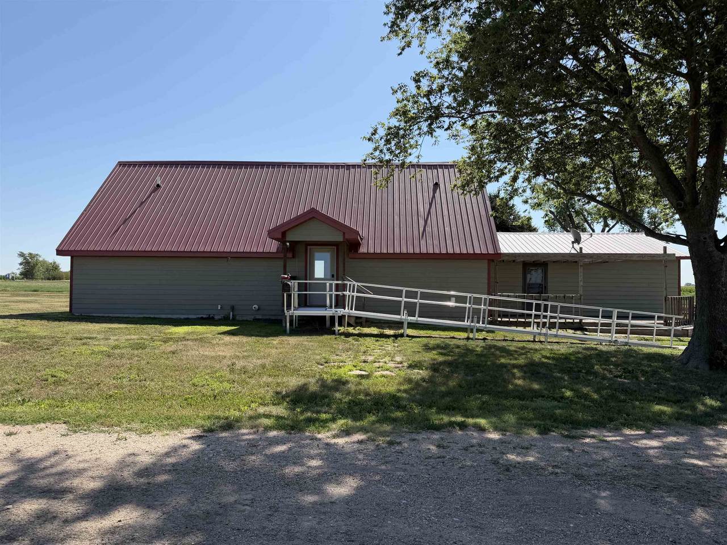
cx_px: 364
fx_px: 504
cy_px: 272
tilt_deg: +1.2
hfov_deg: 71.6
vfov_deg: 56.8
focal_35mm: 24
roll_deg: +0.0
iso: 80
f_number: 1.78
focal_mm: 6.76
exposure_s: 1/3759
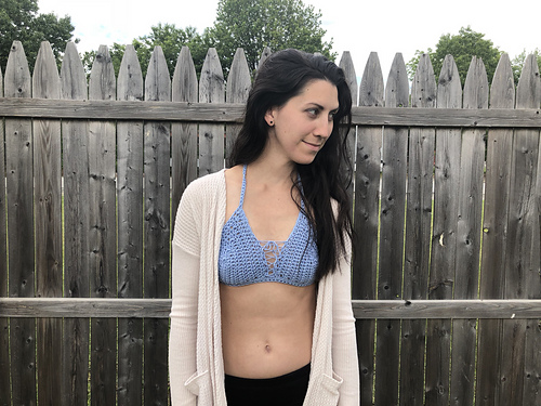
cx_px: 270
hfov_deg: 63.4
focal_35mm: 28
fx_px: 438
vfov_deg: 49.7
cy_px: 203
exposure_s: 1/571
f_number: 1.8
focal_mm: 3.99
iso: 20
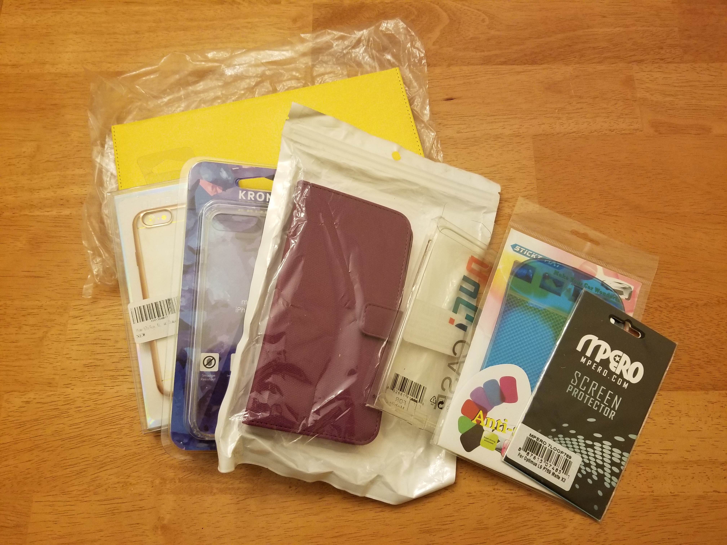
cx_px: 364
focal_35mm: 26
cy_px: 272
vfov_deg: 53.1
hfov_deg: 67.3
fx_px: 546
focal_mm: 4.25
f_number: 1.7
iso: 200
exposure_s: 1/30
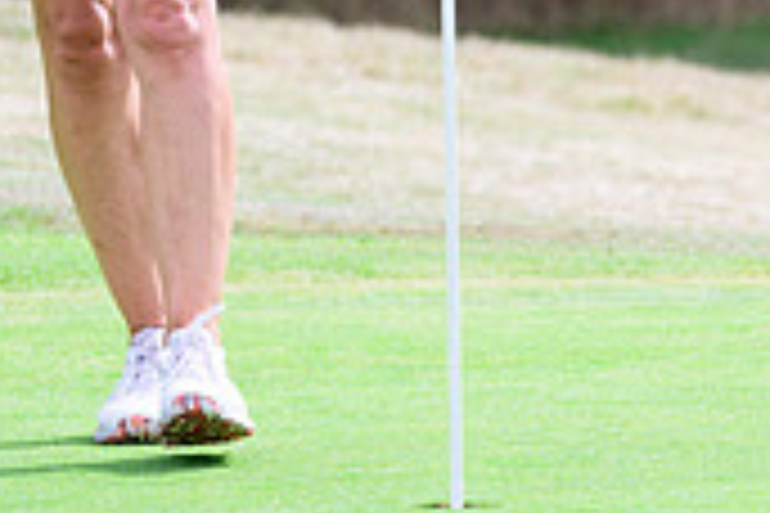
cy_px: -397
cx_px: 676
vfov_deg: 1.3
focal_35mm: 1058
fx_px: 22628
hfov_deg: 1.9
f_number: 5
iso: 500
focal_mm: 260
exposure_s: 1/1600
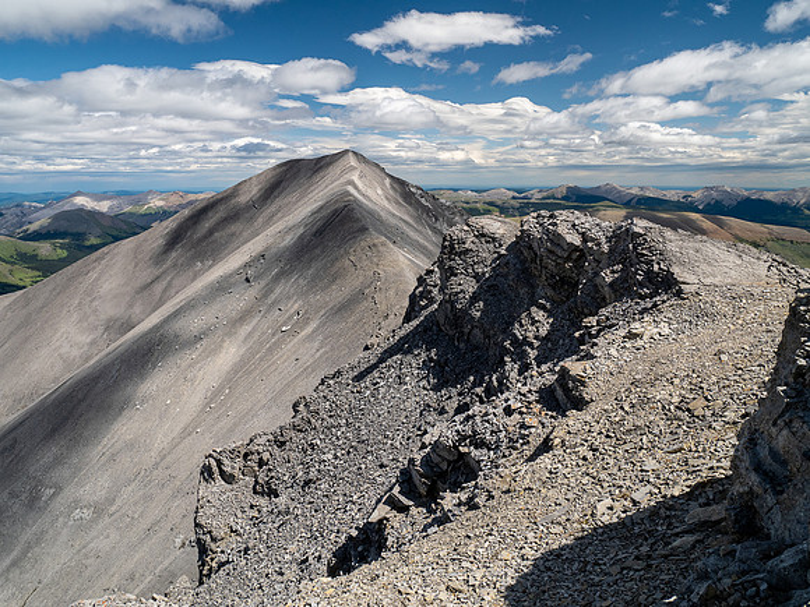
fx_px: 562
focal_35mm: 24
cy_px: 304
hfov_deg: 71.6
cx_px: 405
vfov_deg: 56.8
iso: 200
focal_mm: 12
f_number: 8
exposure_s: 1/200
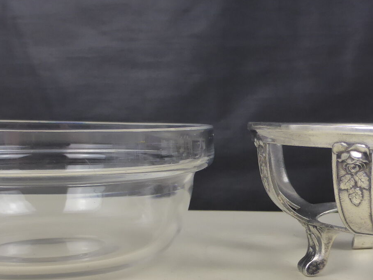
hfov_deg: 31.6
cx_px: 230
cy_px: 212
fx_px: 657
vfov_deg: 23.8
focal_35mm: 61
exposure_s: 1/60
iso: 200
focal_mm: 4.8
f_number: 3.4
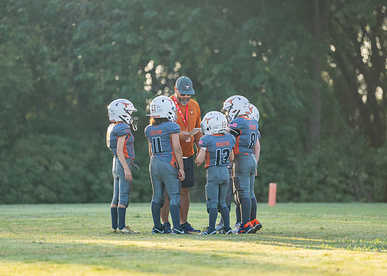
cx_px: 189
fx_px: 2831
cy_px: 136
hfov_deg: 7.8
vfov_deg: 5.6
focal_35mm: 258
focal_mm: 200
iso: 500
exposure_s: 1/2500
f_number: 2.8
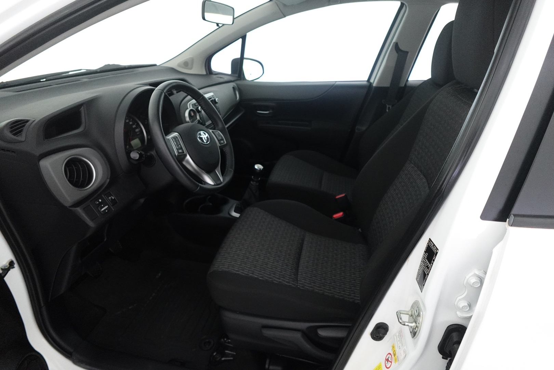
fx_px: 308
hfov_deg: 84.0
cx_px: 277
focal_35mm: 20
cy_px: 185
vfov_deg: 61.9
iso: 1600
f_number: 2
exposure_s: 1/80
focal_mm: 7.6
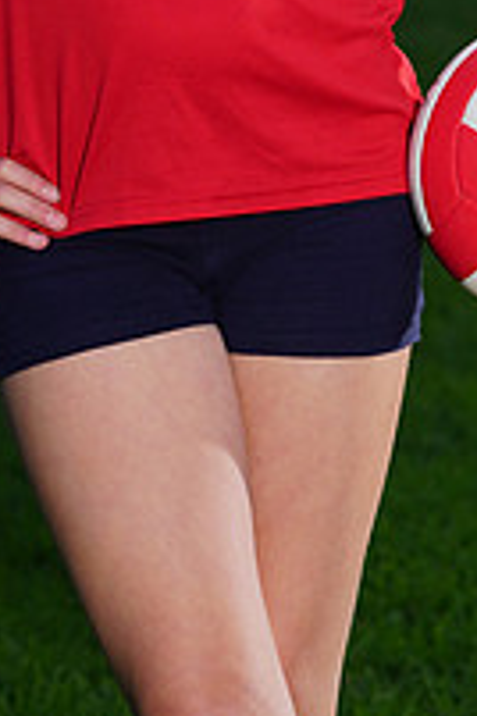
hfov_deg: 3.1
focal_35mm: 444
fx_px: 8824
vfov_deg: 4.6
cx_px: 205
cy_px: -221
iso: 200
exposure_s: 1/250
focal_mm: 154
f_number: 9
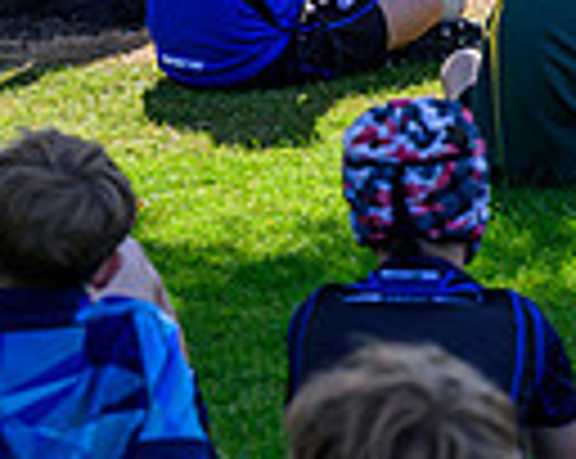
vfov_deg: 5.1
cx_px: 1130
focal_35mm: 298
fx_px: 5072
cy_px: -196
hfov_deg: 6.3
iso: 500
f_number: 4.5
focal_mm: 70
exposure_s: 1/1600
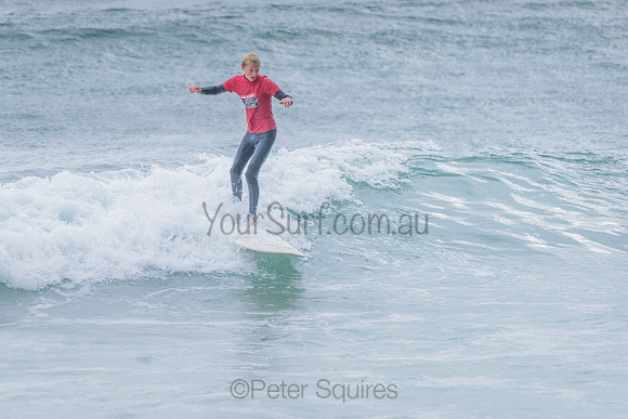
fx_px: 10696
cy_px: 163
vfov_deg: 2.2
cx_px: 247
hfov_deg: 3.4
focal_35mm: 613
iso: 1100
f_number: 5.6
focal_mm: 500
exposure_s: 1/2000
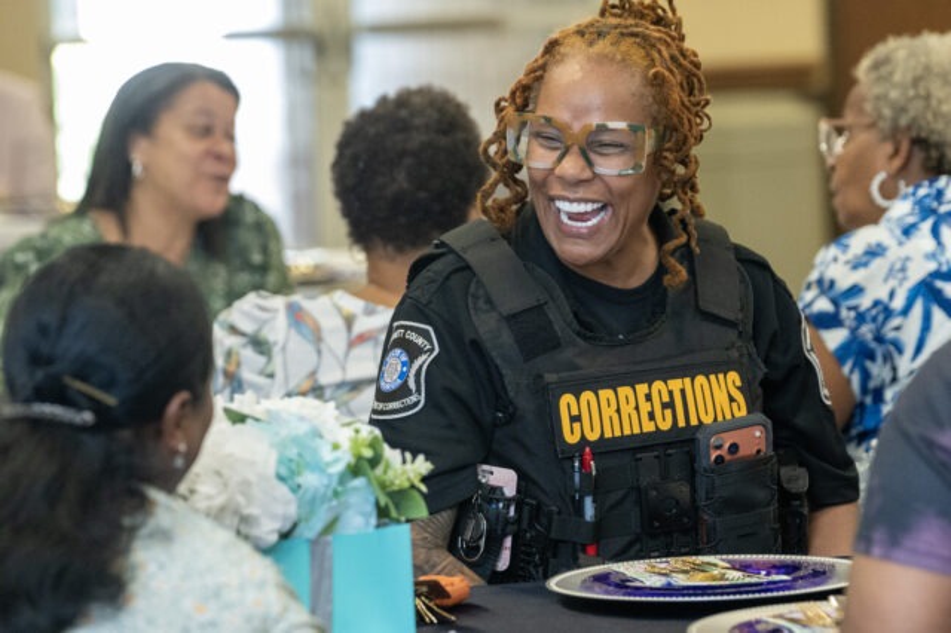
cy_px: 316
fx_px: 5175
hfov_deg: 10.5
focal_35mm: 196
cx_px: 476
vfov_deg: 7.0
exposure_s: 1/200
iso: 3200
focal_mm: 131
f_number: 3.5
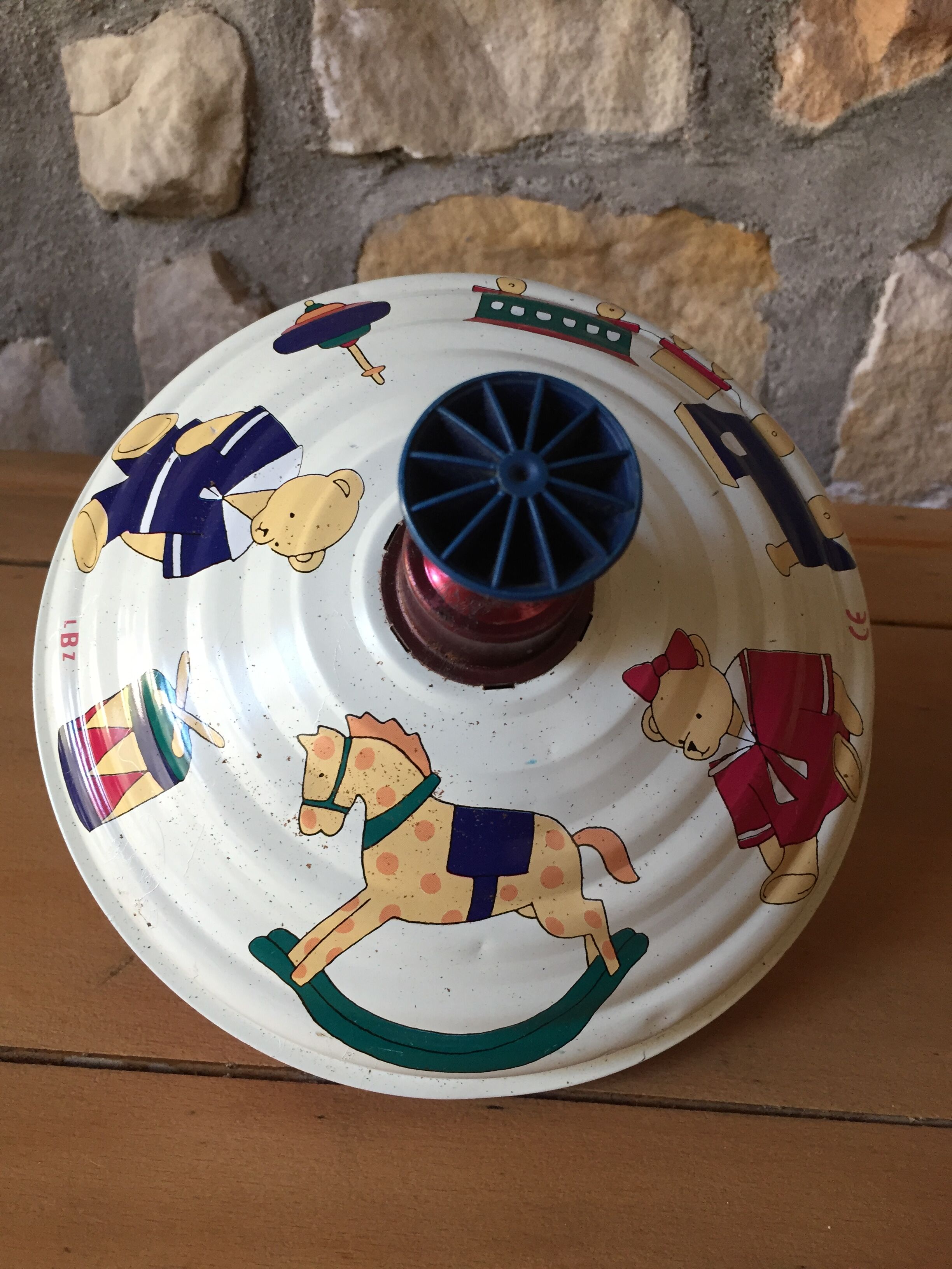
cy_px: 634
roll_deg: -2.6
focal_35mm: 29
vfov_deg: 61.7
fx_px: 1063
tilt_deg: -35.7
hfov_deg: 48.2
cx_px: 476
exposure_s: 1/33
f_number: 2.2
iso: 125
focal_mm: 4.15
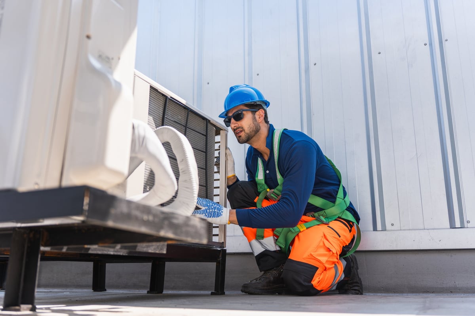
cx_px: 238
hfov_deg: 55.1
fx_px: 455
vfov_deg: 38.3
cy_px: 158
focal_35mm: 34
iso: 100
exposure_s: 1/500
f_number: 2.8
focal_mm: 34.5
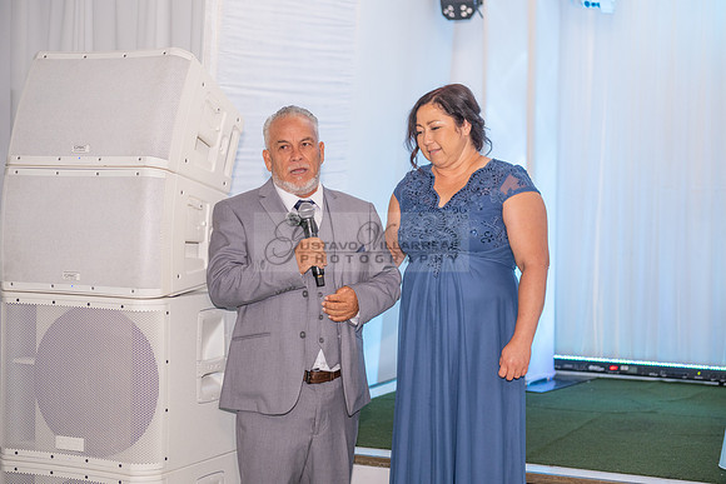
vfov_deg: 19.5
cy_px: 242
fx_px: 1412
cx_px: 363
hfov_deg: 28.8
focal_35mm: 70
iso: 1000
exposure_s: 1/160
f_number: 3.2
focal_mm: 70
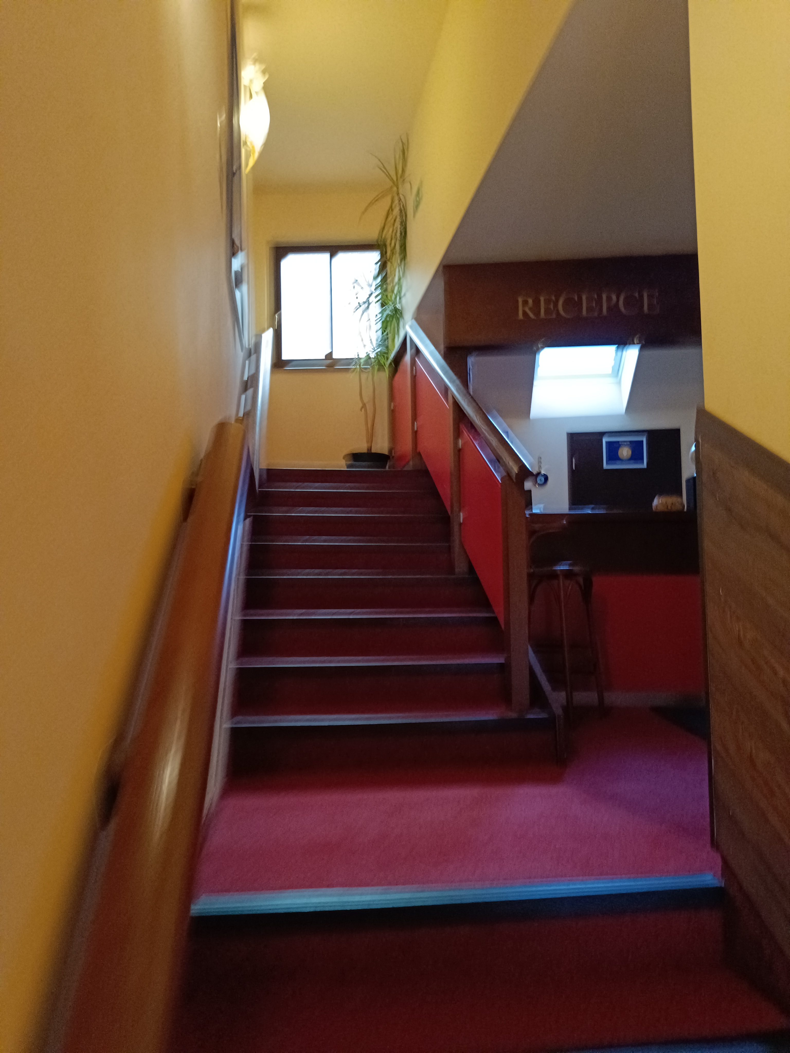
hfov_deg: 56.8
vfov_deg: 71.6
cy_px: 526
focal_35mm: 24
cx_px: 395
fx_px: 730
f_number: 1.88
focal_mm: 5.59
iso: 678
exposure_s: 1/33.3
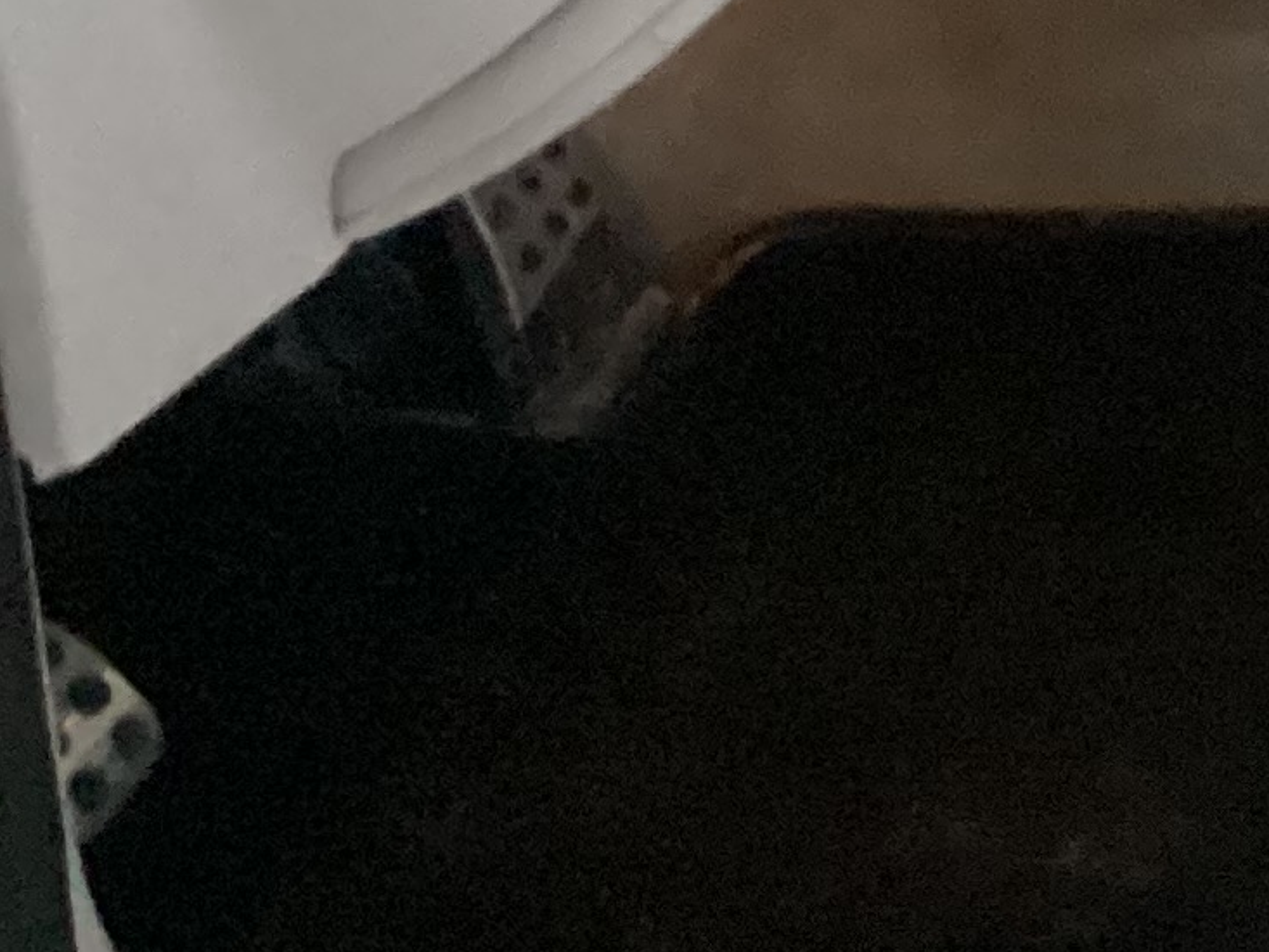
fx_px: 5060
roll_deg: +0.4
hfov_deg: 12.1
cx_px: 2822
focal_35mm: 138
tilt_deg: -26.1
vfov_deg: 10.1
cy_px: -798
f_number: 2.4
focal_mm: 3.3
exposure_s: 1/30
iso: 400
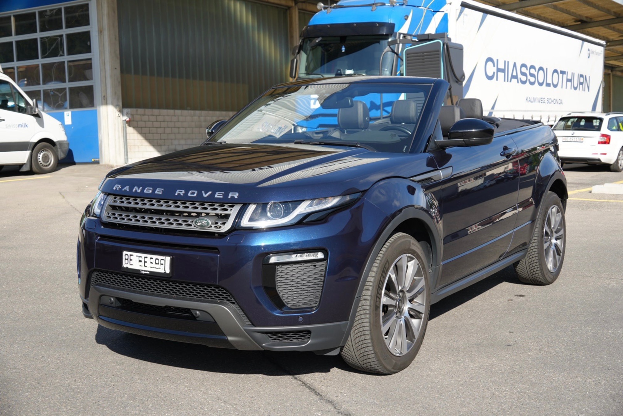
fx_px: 805
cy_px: 208
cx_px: 312
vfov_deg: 29.0
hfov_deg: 42.3
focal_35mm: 46
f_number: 4.5
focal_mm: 31
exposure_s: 1/400
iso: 100
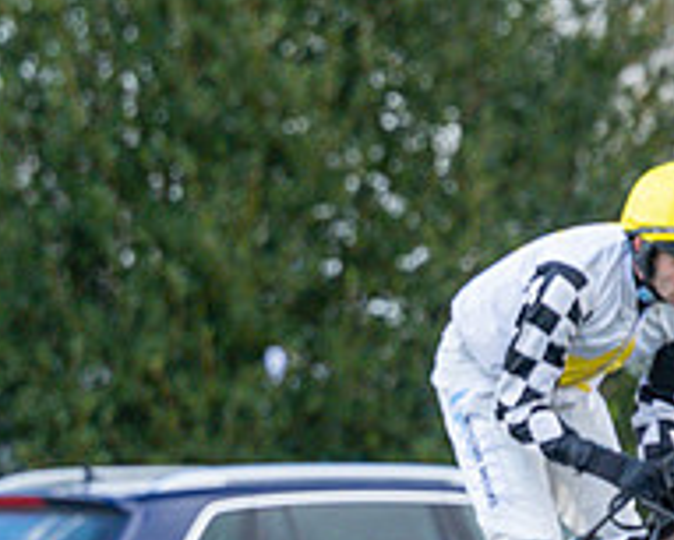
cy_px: 710
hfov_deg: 2.6
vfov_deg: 2.1
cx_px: 769
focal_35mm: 742
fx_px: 14809
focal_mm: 145
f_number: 4
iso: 500
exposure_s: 1/800
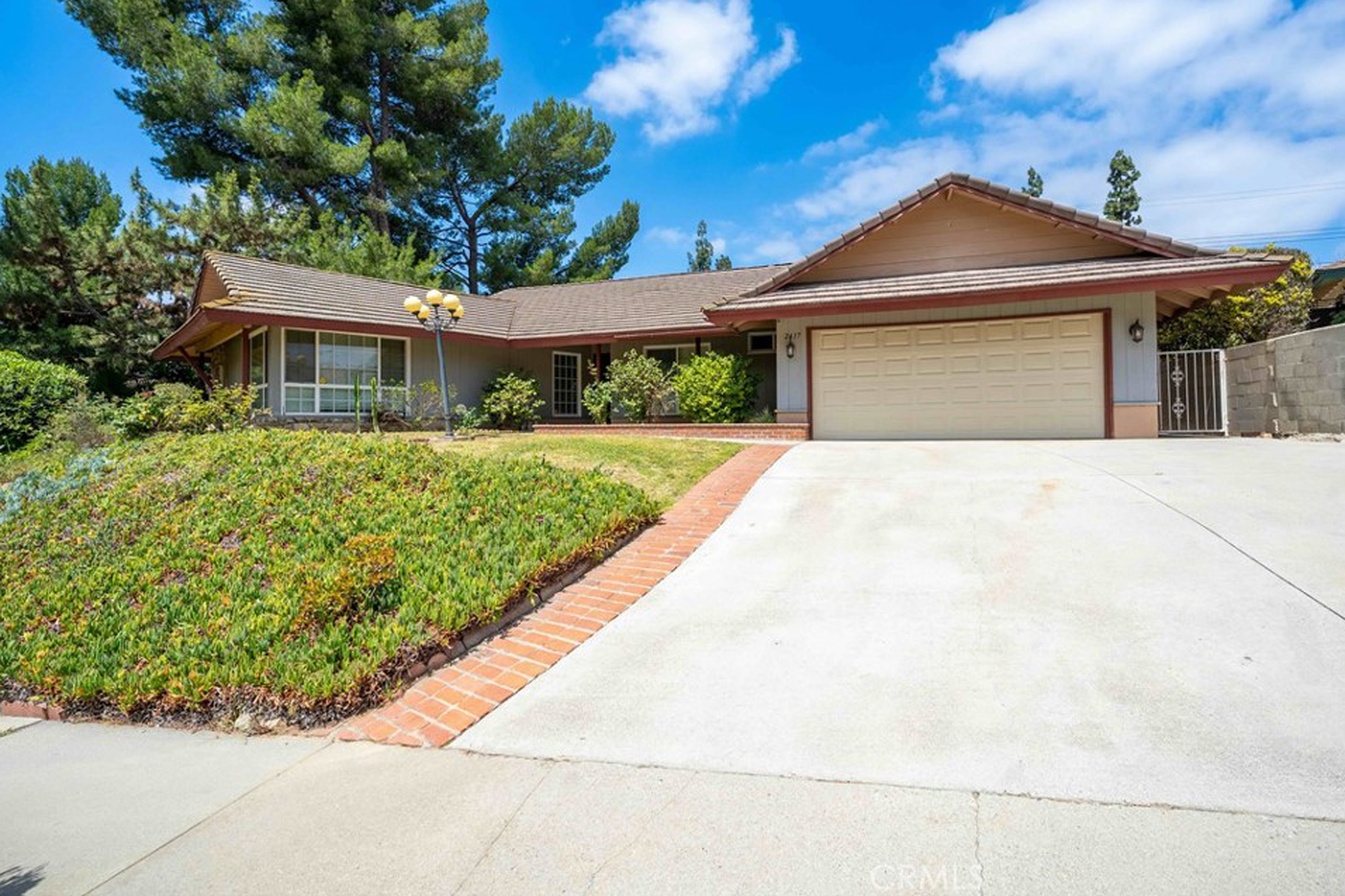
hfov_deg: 100.3
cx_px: 701
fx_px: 560
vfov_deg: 77.2
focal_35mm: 15
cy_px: 417
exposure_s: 1/3200
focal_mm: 14
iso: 400
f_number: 8
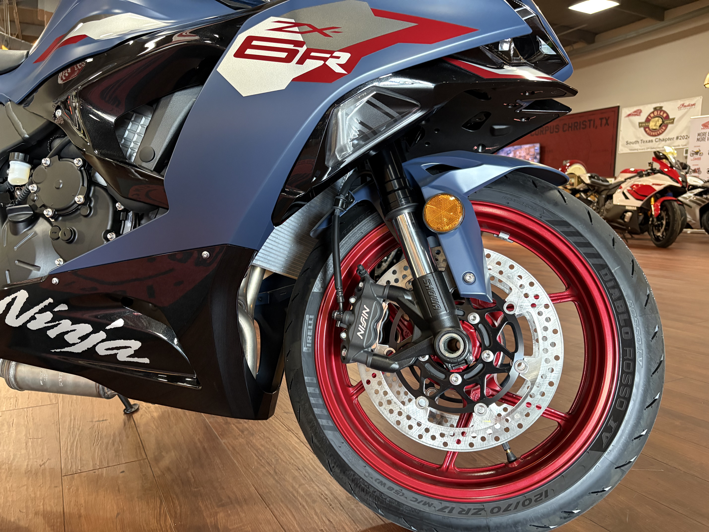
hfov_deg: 67.3
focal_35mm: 26
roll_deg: +0.1
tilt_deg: -7.8
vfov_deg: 53.1
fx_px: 533
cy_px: 266
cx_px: 354
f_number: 1.6
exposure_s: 1/40
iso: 400
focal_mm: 5.96
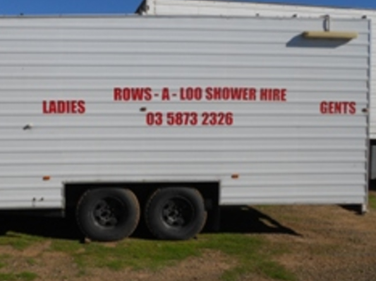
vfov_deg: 36.8
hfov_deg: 47.2
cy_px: 143
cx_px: 128
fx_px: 423
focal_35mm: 39
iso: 80
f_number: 8.5
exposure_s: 1/400
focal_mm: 5.1
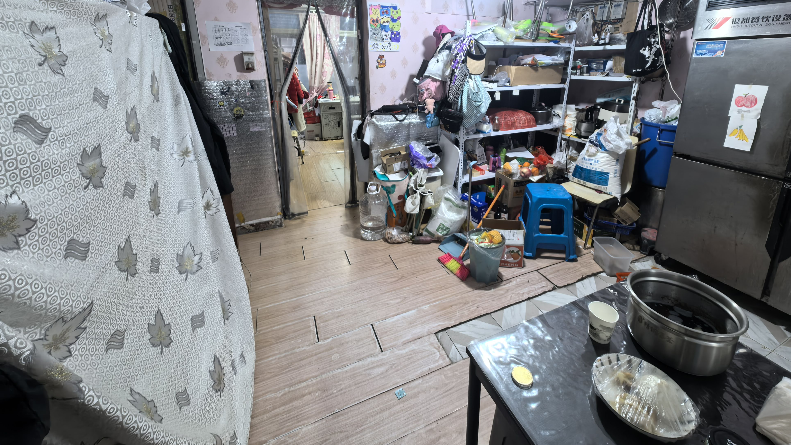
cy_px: 139
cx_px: 416
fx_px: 315
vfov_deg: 68.0
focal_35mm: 15
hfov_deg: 102.9
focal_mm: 1.95
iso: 400
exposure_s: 1/50
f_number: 2.2
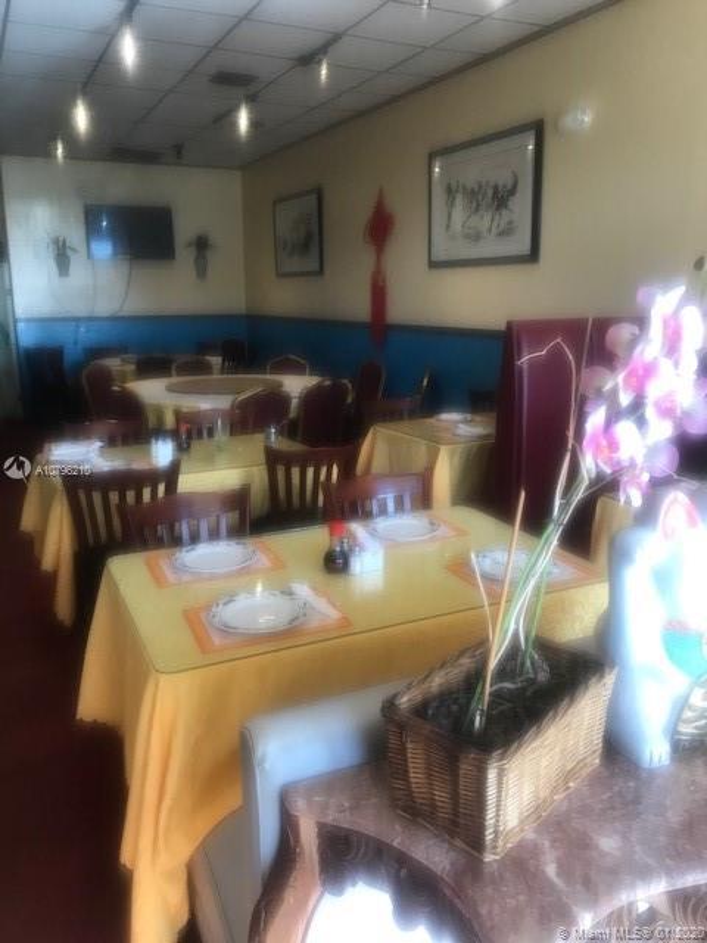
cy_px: 472
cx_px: 354
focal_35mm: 28
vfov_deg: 63.4
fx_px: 762
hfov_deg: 49.7
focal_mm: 3.99
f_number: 1.8
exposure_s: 1/40
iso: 25
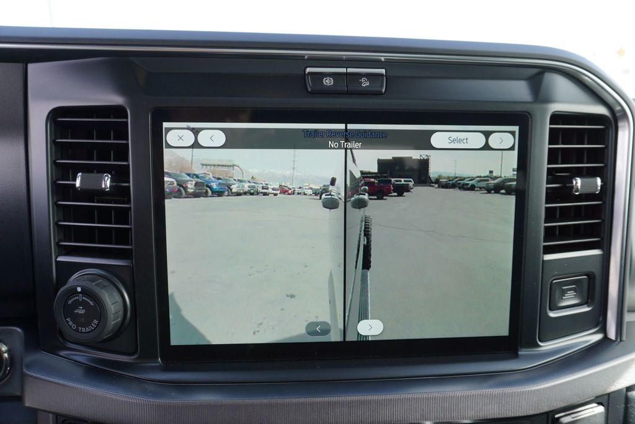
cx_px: 318
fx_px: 424
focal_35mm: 24
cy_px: 212
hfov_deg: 73.7
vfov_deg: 53.2
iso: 100
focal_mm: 16
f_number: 4.5
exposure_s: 1/80
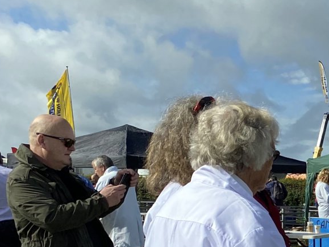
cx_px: 528
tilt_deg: -7.8
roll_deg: +1.4
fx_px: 874
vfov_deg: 15.5
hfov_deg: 18.3
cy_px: 297
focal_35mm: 92
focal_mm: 4.25
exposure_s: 1/4274
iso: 32
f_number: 1.8
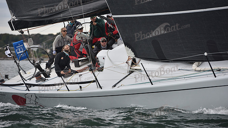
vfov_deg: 5.8
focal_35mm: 211
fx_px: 1276
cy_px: 57
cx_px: 114
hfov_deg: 10.2
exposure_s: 1/1000
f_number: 5
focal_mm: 200
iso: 400
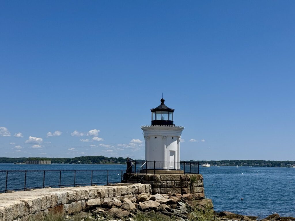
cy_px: 110
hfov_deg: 39.7
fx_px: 409
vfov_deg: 30.3
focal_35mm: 48
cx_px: 148
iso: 64
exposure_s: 1/7937
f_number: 1.78
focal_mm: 6.76
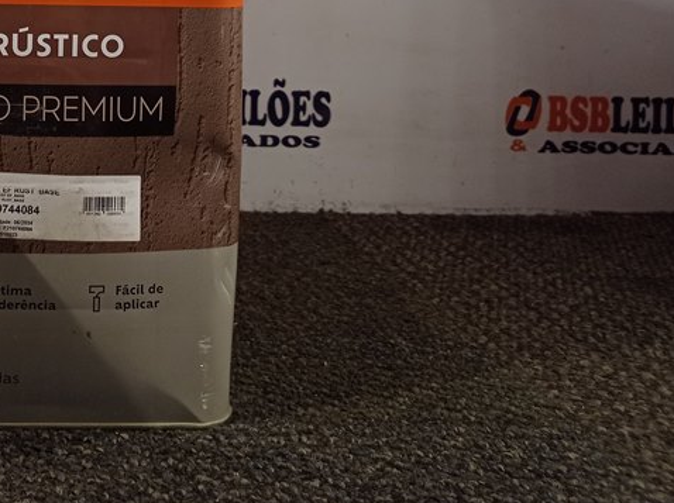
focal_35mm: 60
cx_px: -32
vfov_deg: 23.1
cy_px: -27
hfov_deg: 29.6
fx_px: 1166
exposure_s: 1/120
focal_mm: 4.7
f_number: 1.79
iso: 117
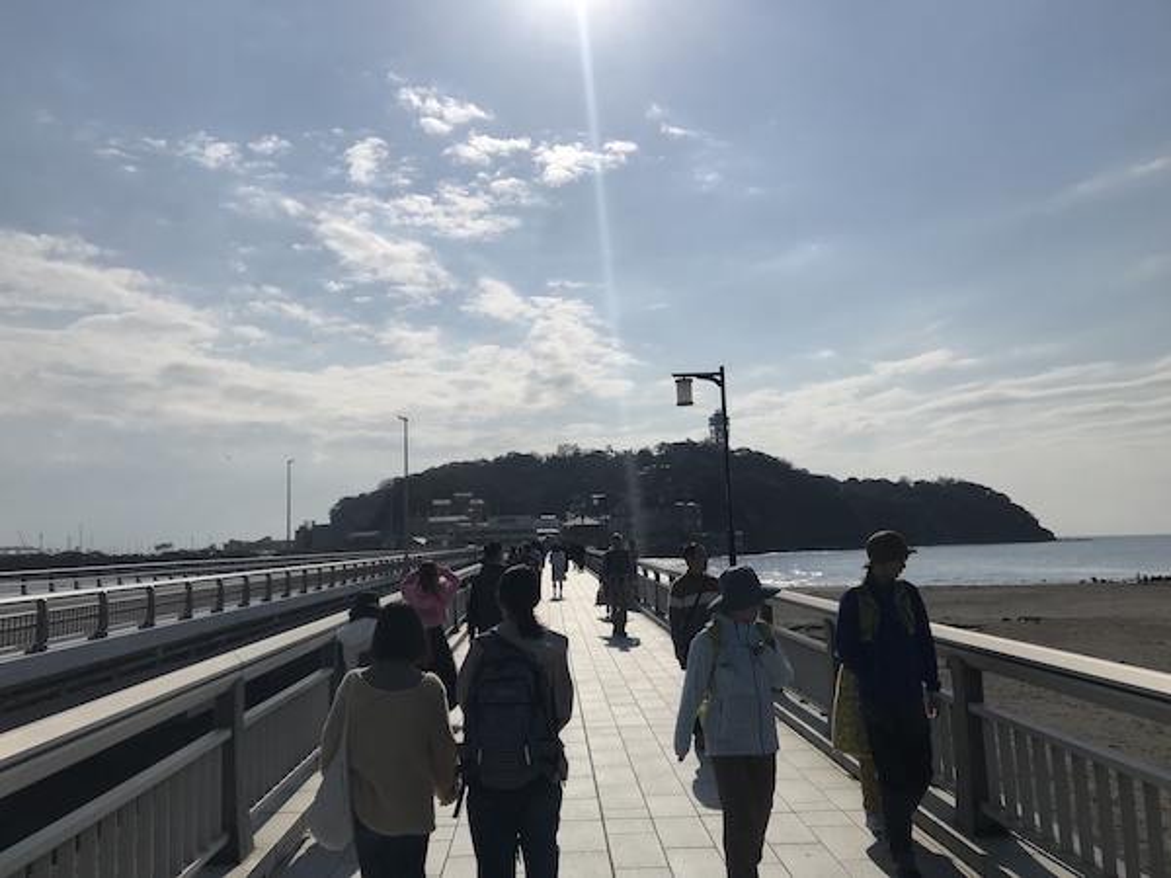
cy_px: 439
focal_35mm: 28
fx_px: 947
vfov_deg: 49.7
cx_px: 586
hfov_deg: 63.4
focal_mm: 3.99
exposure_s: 1/12048
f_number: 1.8
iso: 20
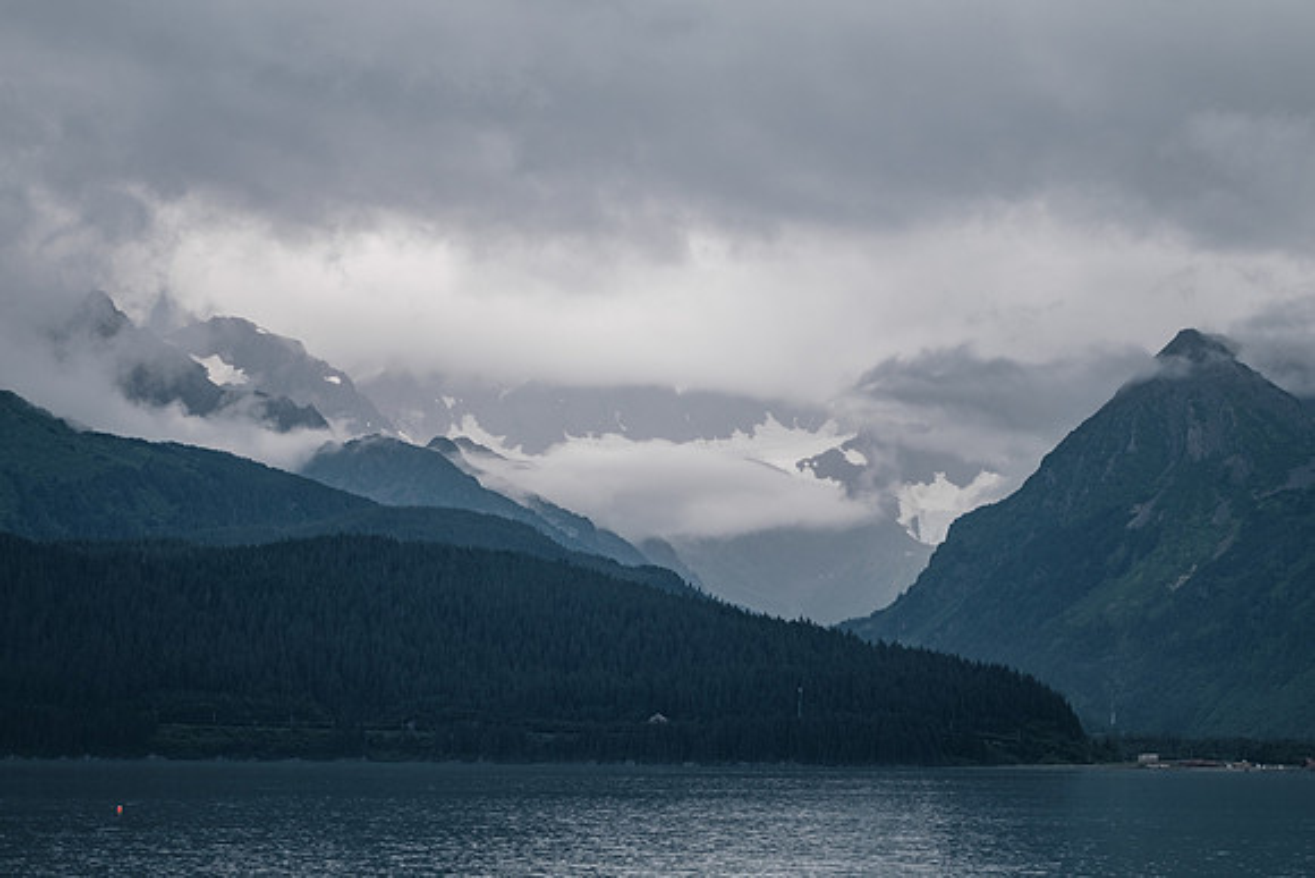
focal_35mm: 105
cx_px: 658
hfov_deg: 19.5
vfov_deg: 13.0
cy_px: 439
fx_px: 3836
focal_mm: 70
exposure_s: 1/160
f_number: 4
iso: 200
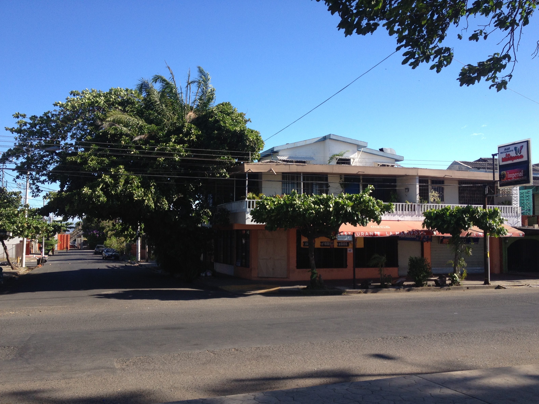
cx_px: 276
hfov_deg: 51.3
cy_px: 207
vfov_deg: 39.7
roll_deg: +0.3
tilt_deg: +0.2
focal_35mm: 36
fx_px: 561
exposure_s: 1/968
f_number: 2.4
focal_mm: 4.28
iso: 50
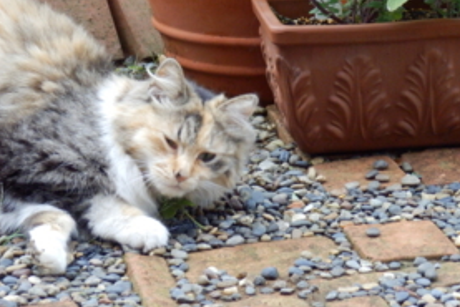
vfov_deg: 10.4
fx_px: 1687
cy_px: 86
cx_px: 229
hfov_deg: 15.5
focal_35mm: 132
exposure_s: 1/125
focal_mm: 15.8
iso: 500
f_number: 4.8
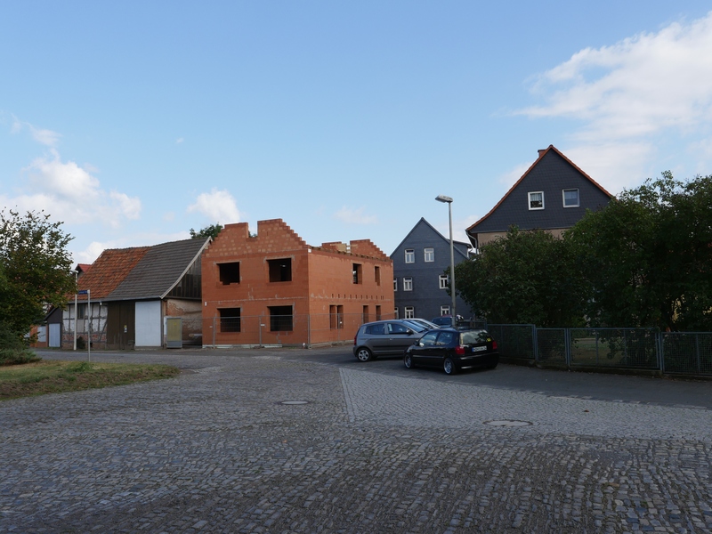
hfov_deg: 56.8
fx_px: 658
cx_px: 356
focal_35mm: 32
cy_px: 267
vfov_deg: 44.2
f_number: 5.6
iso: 200
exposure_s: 1/500
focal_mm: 16
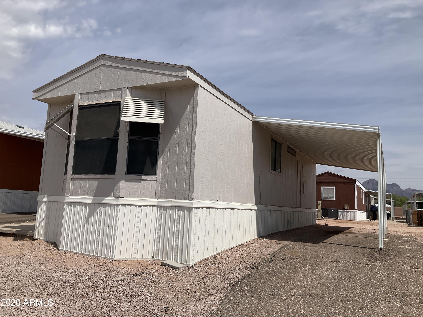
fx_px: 354
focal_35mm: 29
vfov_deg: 48.2
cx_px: 212
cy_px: 158
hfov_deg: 61.7
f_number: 1.8
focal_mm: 3
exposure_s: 1/4785
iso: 25
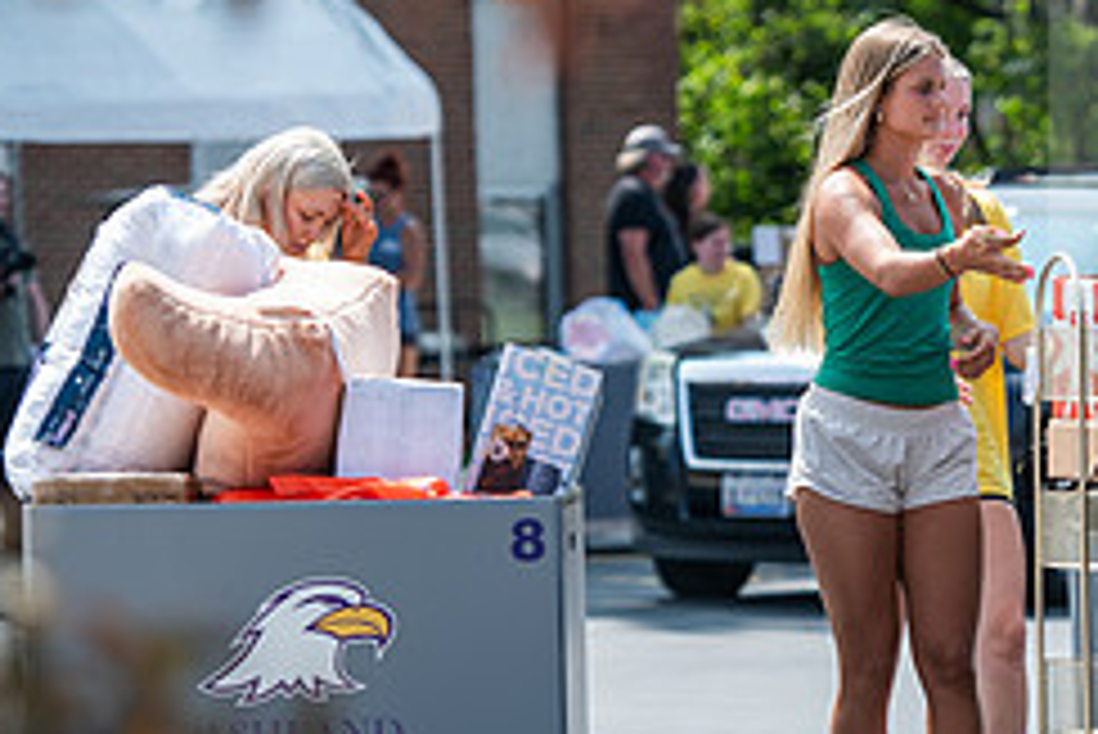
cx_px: 914
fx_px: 9064
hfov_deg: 6.9
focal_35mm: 297
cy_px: 480
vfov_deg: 4.6
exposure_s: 1/500
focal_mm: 125
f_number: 3.2
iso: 80
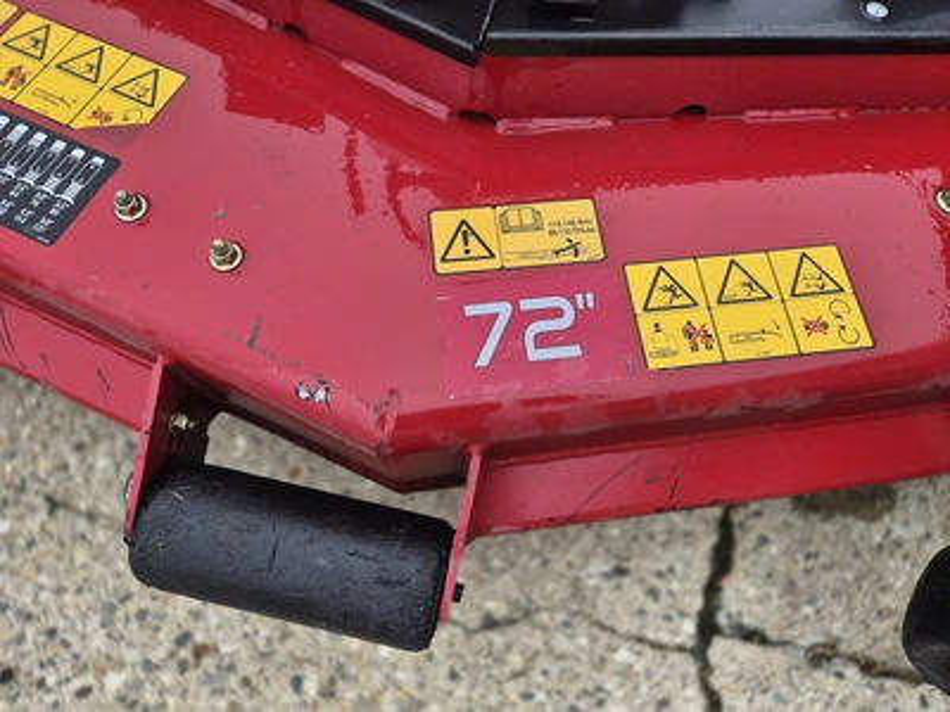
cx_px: 475
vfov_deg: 58.9
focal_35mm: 23
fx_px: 631
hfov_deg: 73.9
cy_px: 356
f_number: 1.8
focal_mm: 5.4
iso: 80
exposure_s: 1/752
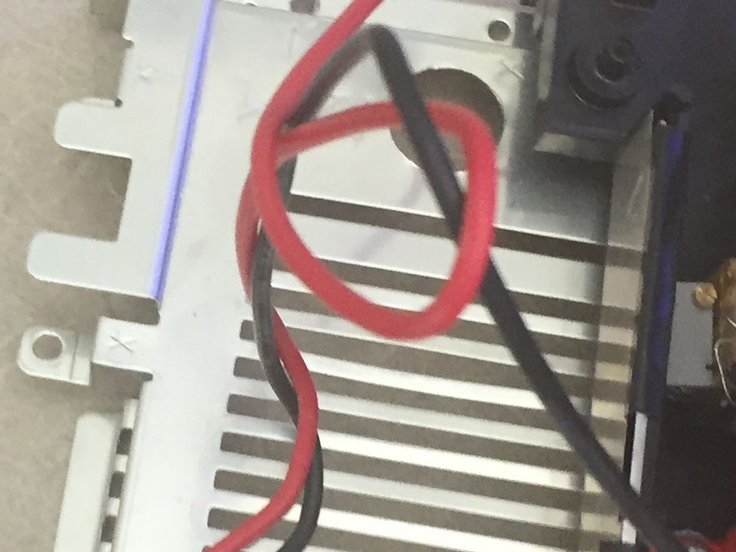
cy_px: 377
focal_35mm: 105
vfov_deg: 14.1
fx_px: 2233
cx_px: 181
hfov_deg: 18.6
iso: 125
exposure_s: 1/30
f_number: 2.2
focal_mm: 4.15
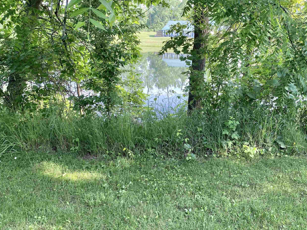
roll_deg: -0.6
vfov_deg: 42.9
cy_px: 116
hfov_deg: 55.0
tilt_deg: -13.9
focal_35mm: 33
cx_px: 184
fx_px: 293
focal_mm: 4.25
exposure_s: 1/122
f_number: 1.8
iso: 40
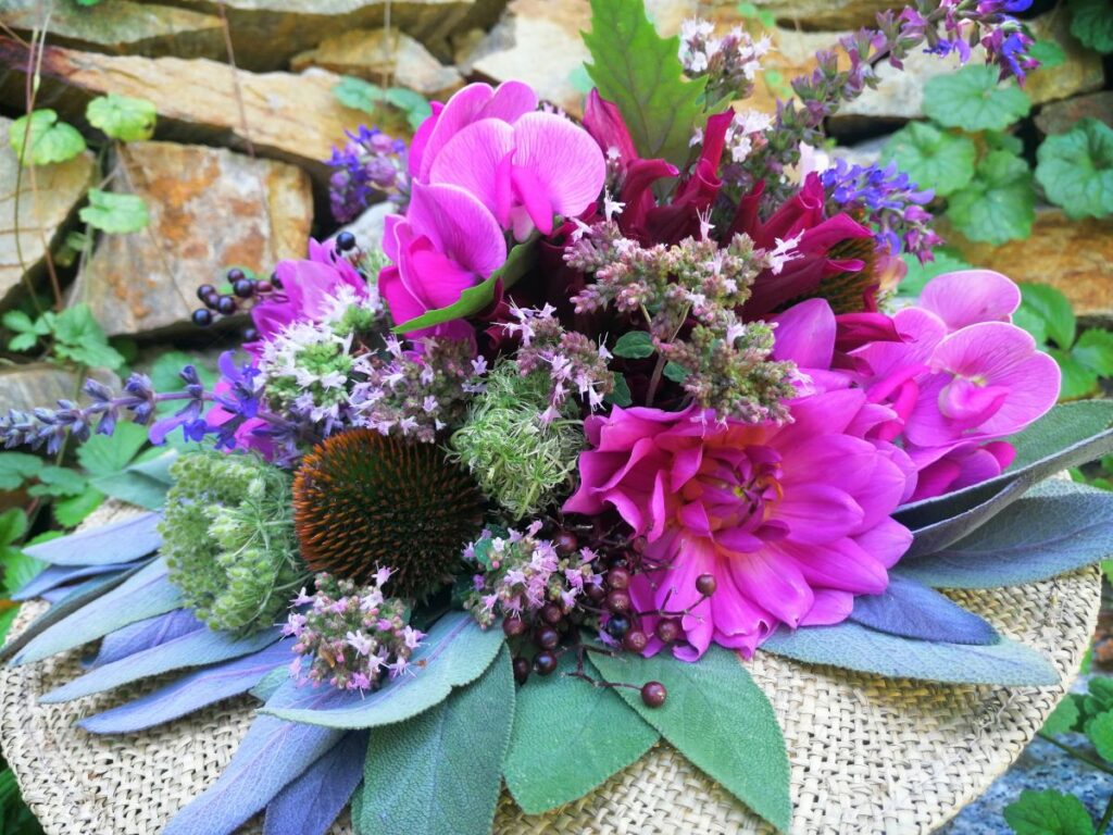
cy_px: 418
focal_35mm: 27
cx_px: 556
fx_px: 868
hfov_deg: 65.3
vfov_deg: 51.4
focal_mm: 3.95
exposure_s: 1/50
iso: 50
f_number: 1.8
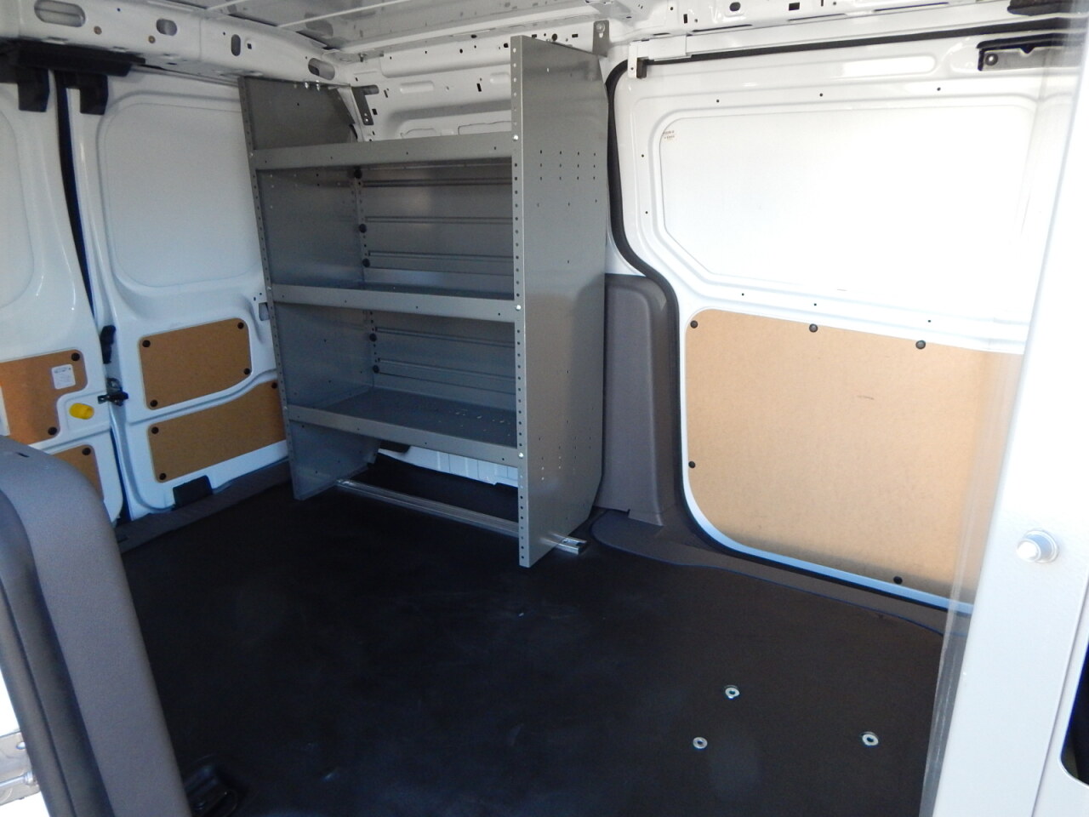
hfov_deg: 76.4
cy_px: 408
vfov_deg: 61.1
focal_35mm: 22
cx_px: 544
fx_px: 692
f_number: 3
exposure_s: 1/160
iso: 400
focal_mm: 4
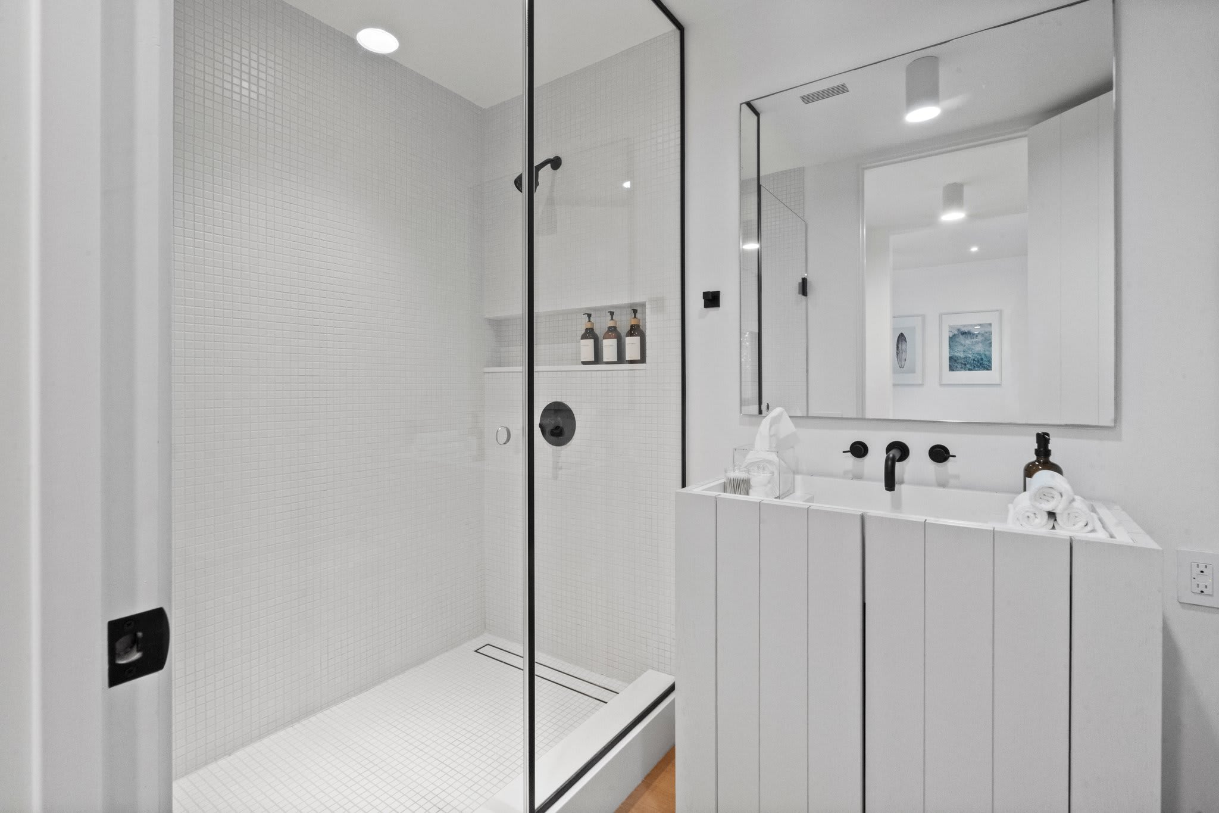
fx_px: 542
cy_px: 406
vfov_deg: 73.7
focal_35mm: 16
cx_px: 610
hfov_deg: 96.7
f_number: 16
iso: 12800
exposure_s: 1/5
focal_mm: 16
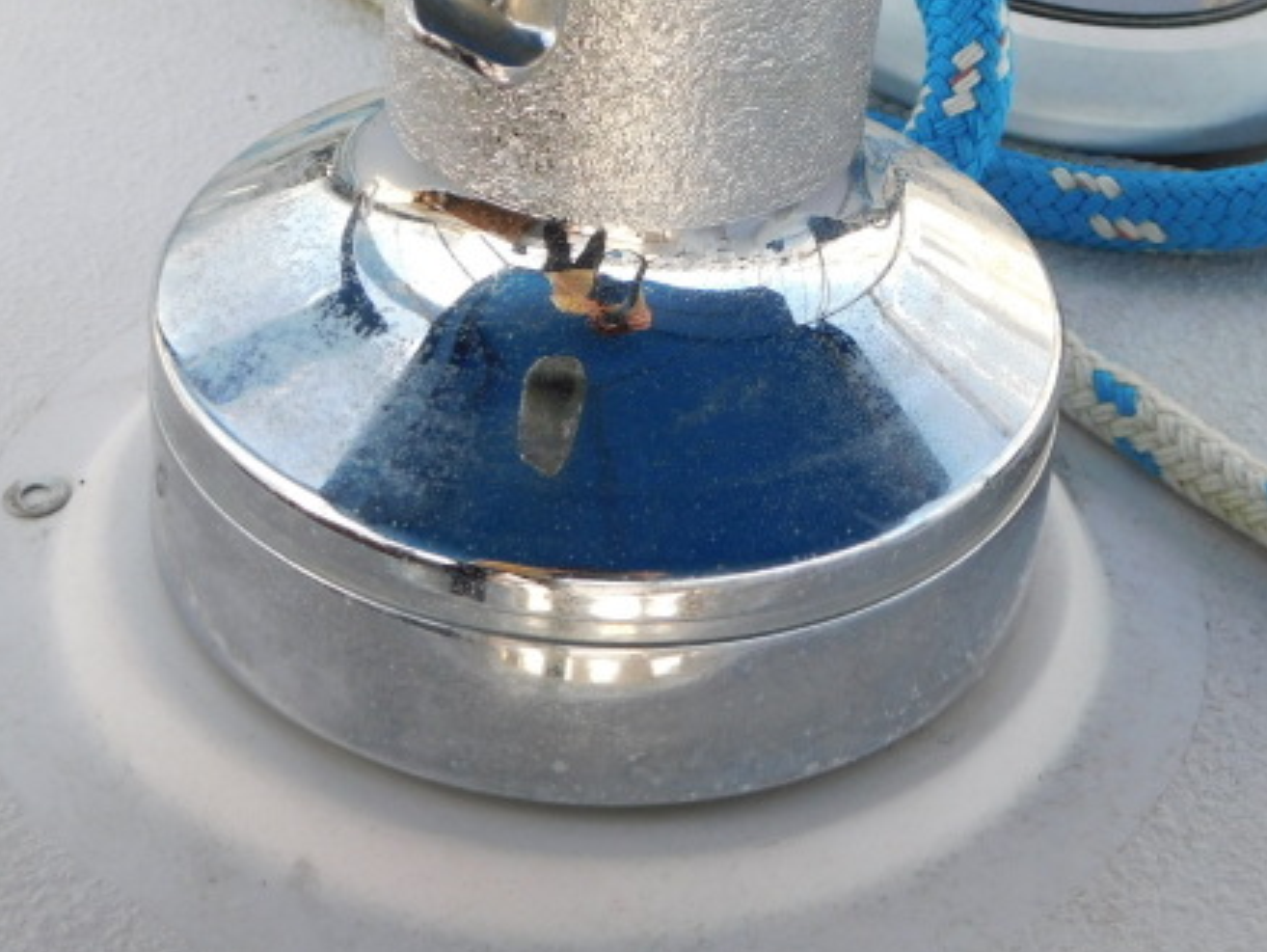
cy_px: 171
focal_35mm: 73
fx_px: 2673
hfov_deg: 26.6
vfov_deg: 19.9
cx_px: 810
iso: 125
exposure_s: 1/250
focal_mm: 7.1
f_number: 3.6
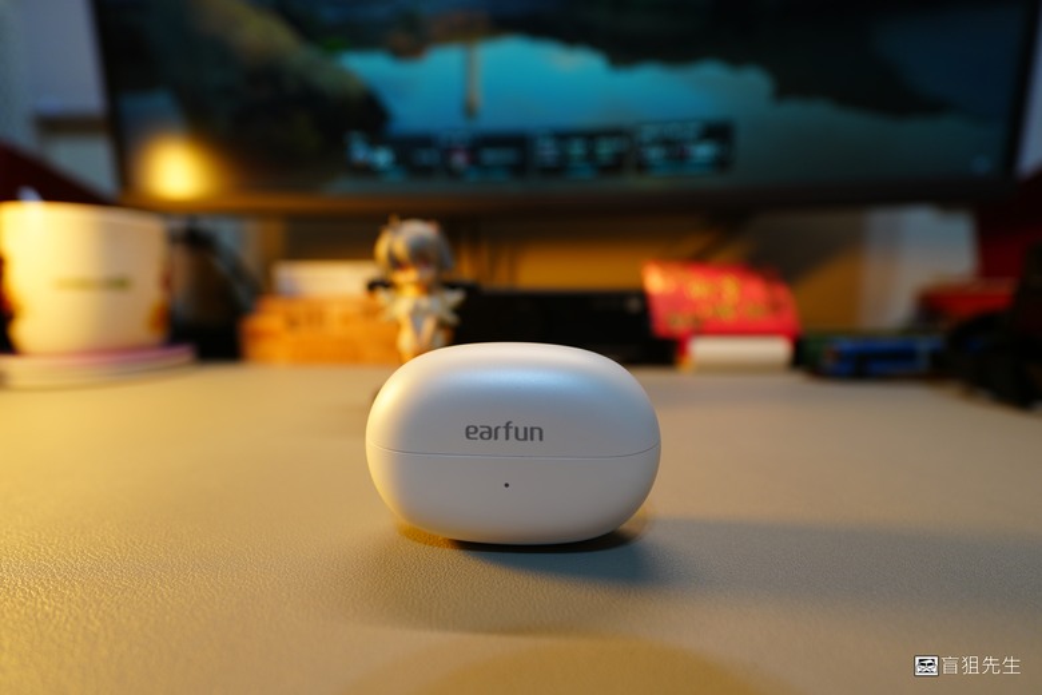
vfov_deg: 72.1
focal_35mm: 16
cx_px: 521
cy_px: 348
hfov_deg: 95.0
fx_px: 478
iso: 100
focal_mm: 11
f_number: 2.2
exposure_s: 1/50
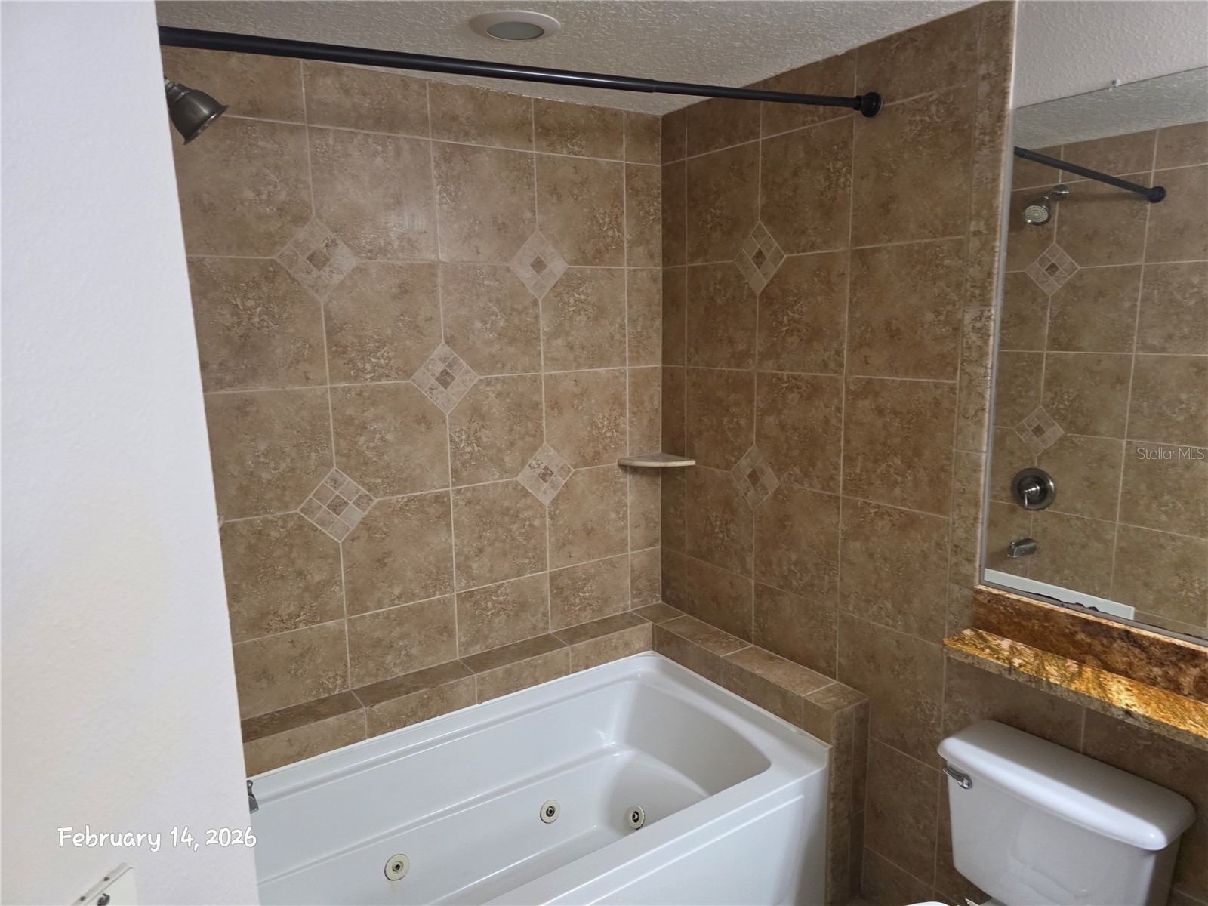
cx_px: 604
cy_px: 453
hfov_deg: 73.9
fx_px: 803
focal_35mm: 23
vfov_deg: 58.9
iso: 800
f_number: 1.7
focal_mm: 6.3
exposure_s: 1/120
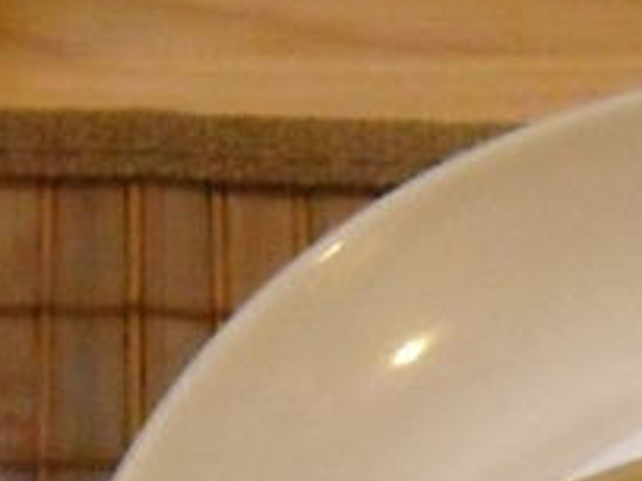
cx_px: 278
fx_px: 3651
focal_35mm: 197
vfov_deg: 7.3
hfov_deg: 10.0
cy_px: 935
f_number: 2.8
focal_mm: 5.7
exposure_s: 1/35
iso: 800
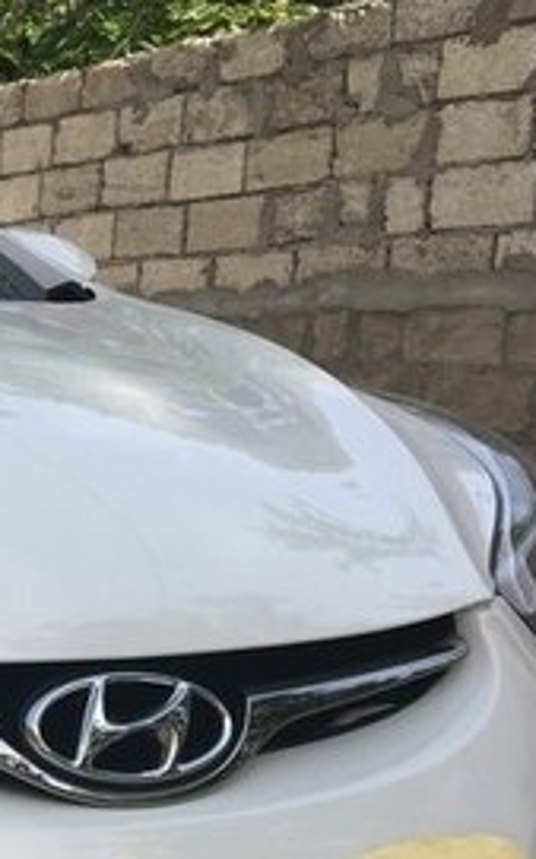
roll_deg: -1.4
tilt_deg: -10.6
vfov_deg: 27.0
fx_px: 1756
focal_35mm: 75
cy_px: 683
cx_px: -339
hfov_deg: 15.6
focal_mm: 4.15
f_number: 2.2
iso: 25
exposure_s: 1/1166
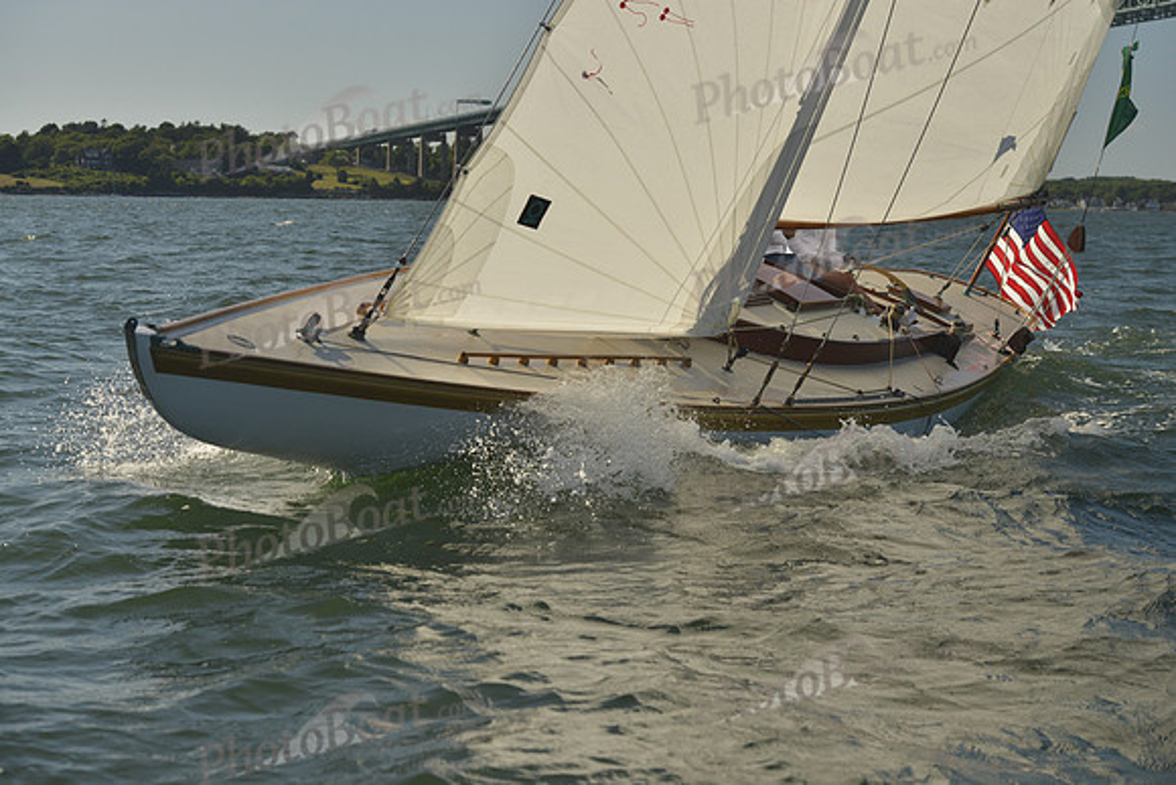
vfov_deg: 19.5
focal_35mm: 70
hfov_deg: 28.8
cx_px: 588
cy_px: 392
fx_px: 2287
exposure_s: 1/1250
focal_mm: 70
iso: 400
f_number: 8
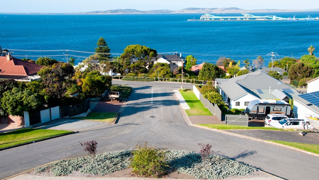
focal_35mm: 43
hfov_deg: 47.8
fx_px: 360
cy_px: 92
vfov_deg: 28.0
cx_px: 160
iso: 200
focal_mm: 27
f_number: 5.6
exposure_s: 1/640
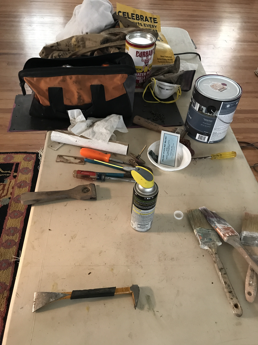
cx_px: 129
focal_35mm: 28
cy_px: 172
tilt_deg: -47.0
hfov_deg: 49.7
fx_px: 278
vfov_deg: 63.4
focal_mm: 3.99
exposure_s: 1/15
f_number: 1.8
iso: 100
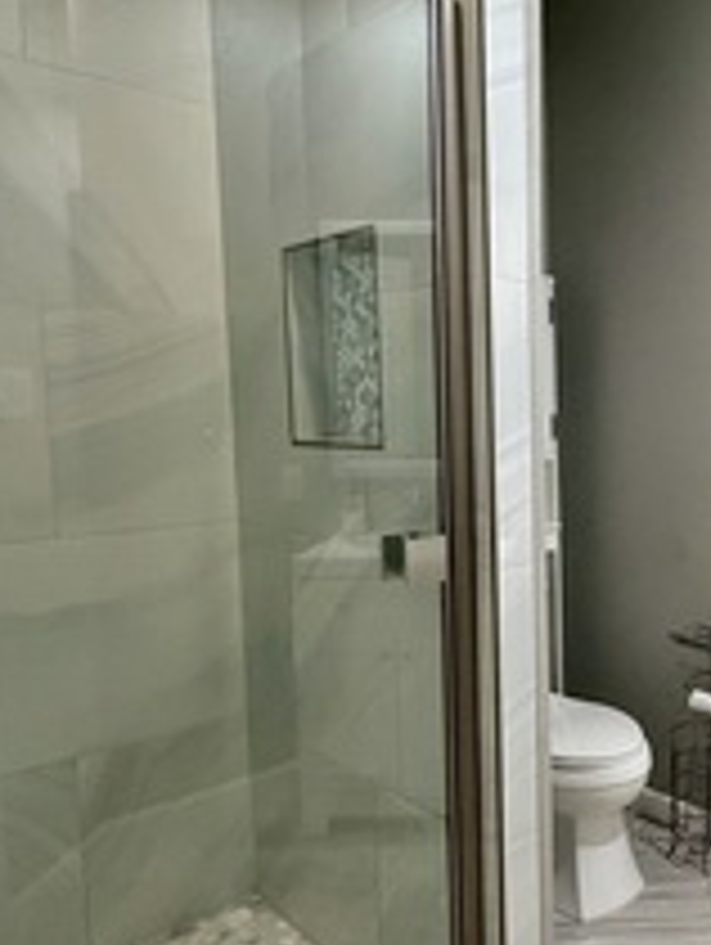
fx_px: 875
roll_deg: -0.1
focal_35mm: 32
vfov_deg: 56.7
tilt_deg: -5.2
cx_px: 644
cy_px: 495
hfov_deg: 40.8
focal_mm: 2.22
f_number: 2.2
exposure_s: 1/60
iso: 250
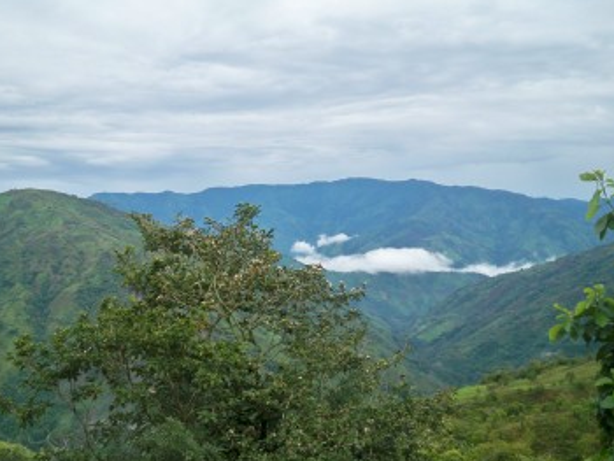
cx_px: 279
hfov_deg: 46.7
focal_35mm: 40
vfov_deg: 36.0
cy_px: 228
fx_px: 710
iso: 125
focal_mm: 6.3
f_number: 3.1
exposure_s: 1/320
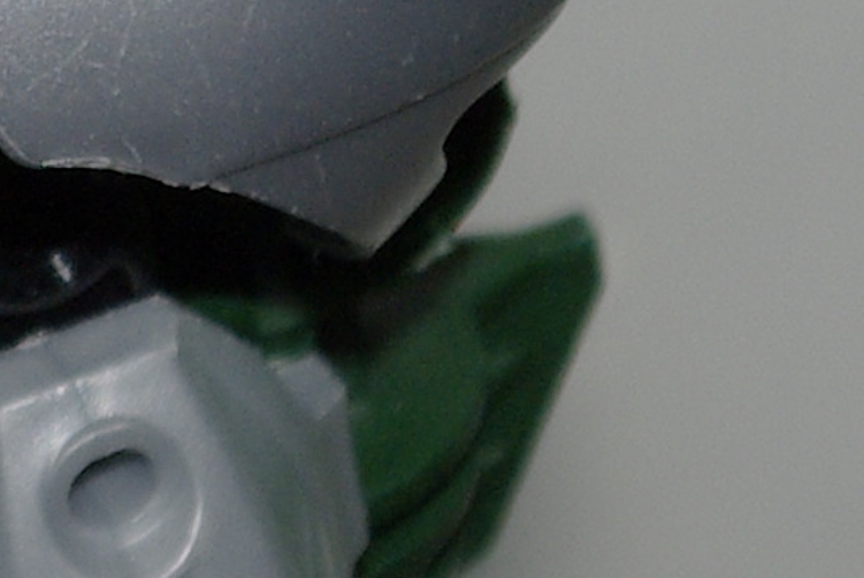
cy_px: -494
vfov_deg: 2.3
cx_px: -1363
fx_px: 14334
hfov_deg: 3.4
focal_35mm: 597
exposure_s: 1/60
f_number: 8
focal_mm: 55
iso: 400
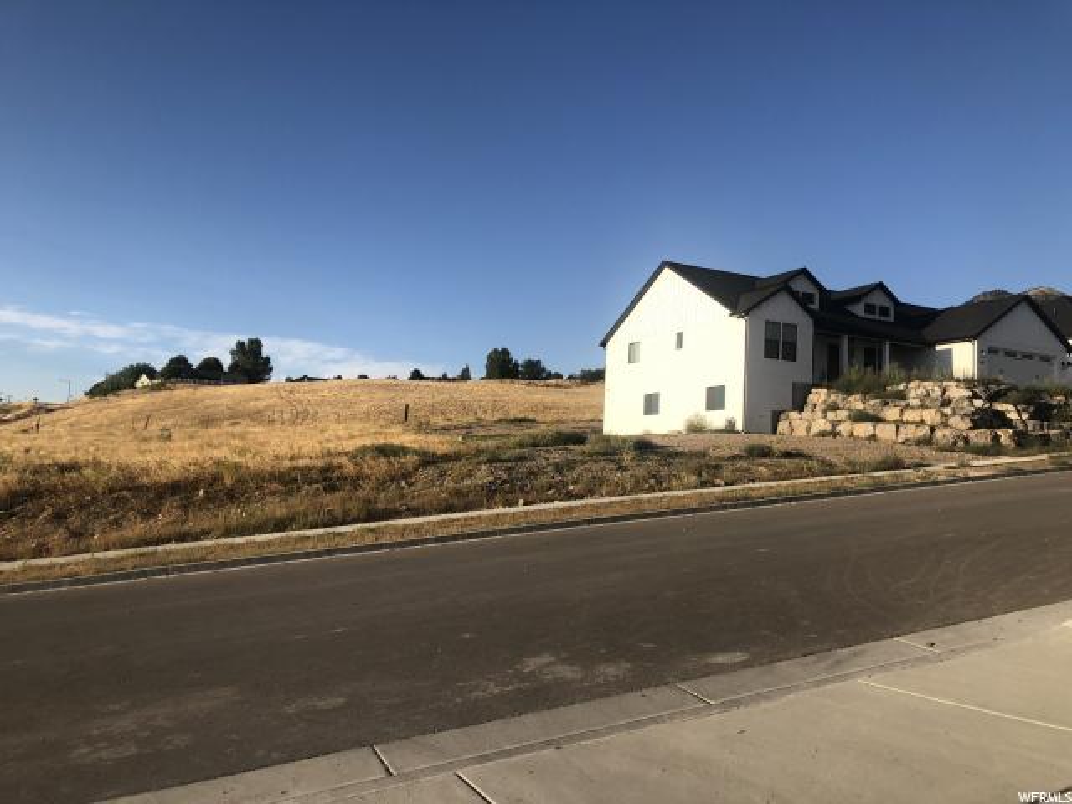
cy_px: 402
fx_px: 867
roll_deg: -3.3
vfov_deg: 49.7
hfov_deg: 63.4
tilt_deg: +6.9
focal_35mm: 28
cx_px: 536
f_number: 1.8
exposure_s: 1/1412
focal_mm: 3.99
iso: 20
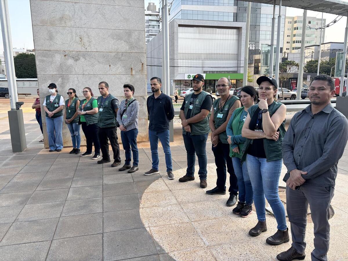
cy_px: 130
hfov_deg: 67.3
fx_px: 261
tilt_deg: -9.9
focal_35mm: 26
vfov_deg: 53.1
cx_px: 174
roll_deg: +0.6
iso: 50
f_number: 1.6
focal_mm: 5.96
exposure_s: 1/460
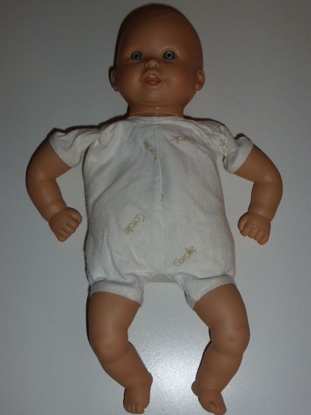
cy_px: 208
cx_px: 156
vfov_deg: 43.8
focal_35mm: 43
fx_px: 515
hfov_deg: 33.6
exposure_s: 1/60
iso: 125
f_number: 3.9
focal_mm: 7.4
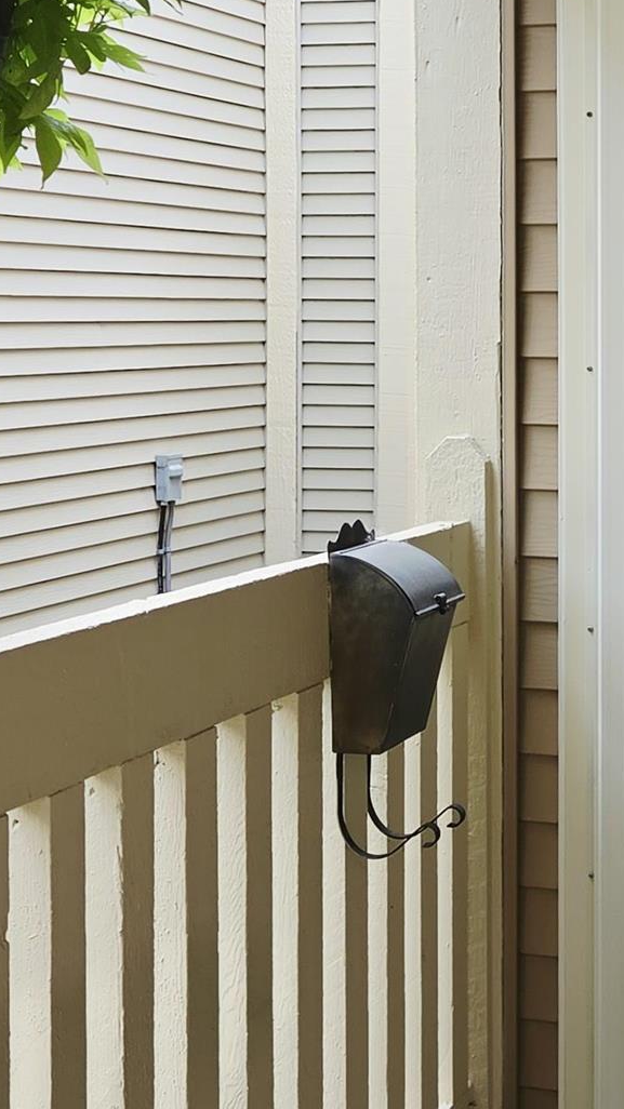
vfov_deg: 28.1
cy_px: 400
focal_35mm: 75
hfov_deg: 15.8
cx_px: 612
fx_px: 2206
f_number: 1.8
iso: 80
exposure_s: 1/859
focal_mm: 5.4
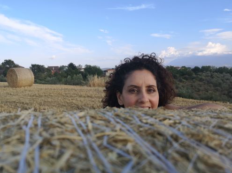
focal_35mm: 28
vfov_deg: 49.7
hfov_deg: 63.5
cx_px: 112
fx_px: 188
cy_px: 84
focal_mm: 5.58
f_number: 1.8
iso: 50
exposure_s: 1/967
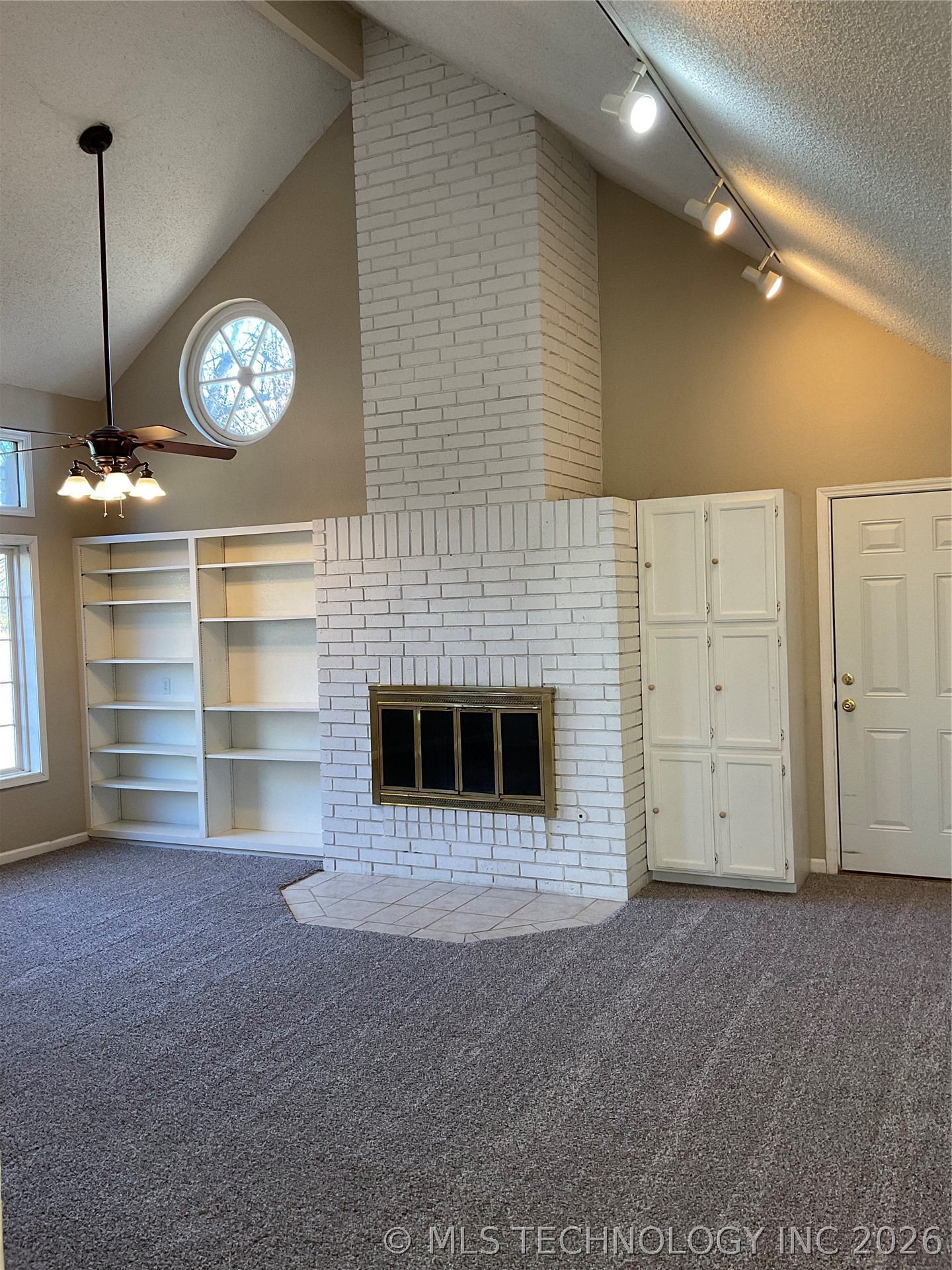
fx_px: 1063
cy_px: 635
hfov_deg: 48.2
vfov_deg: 61.7
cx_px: 476
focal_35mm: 29
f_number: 1.8
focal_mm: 3
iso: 50
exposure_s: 1/60
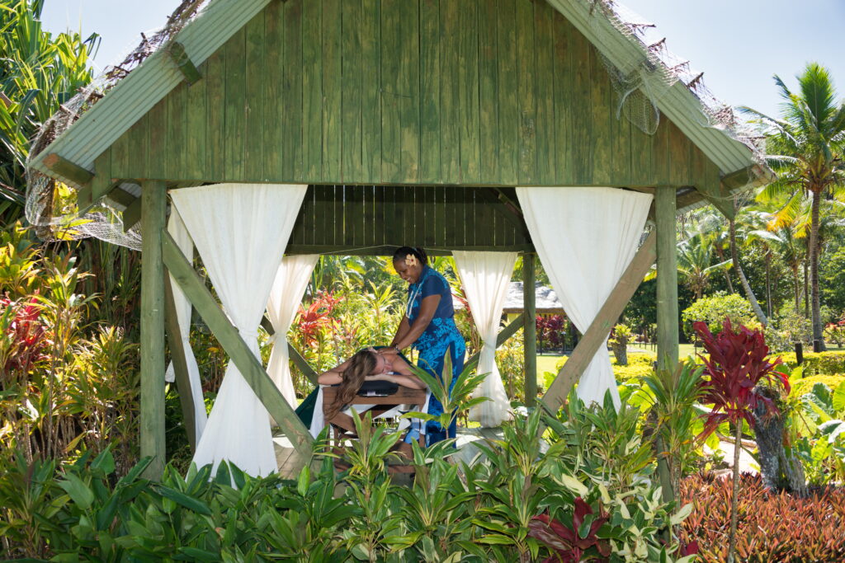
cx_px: 422
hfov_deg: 55.8
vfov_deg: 38.9
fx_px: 798
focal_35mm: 34
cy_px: 282
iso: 100
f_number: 6.3
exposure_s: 1/160
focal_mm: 34
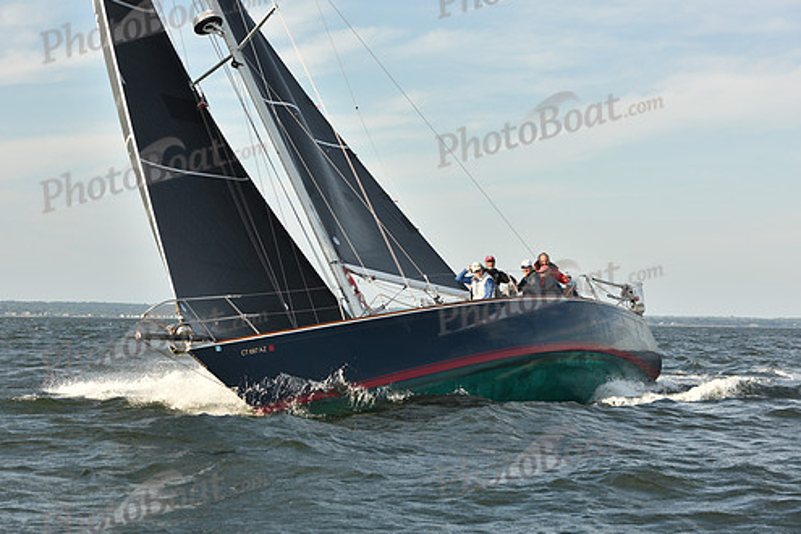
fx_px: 1824
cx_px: 353
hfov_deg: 24.7
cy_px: 232
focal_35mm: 82
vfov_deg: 16.6
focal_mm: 70
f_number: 6.3
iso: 250
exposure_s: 1/800
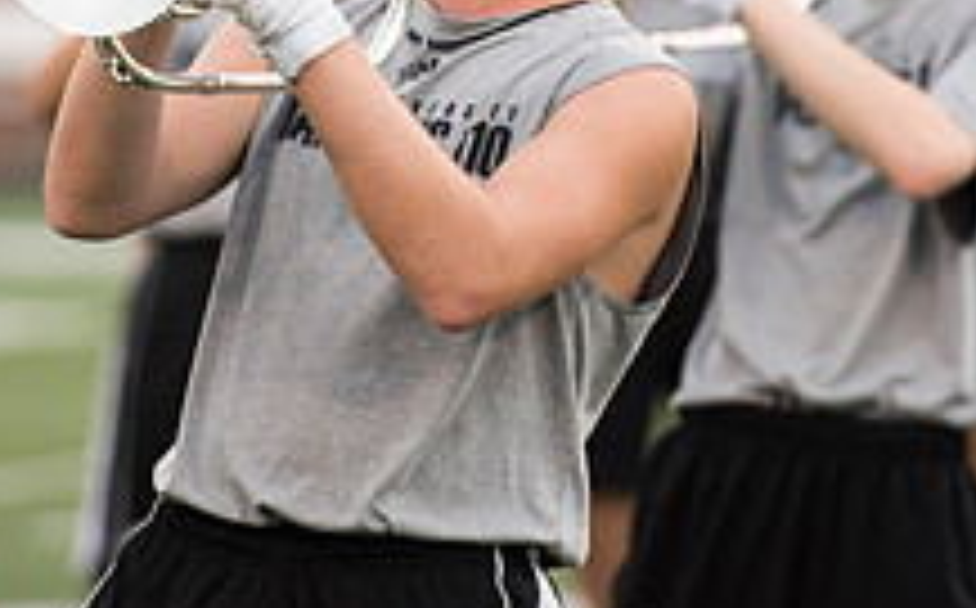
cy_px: -223
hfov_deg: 3.9
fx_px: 14504
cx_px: 486
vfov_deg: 2.4
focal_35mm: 546
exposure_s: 1/1250
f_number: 2.8
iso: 1000
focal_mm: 200
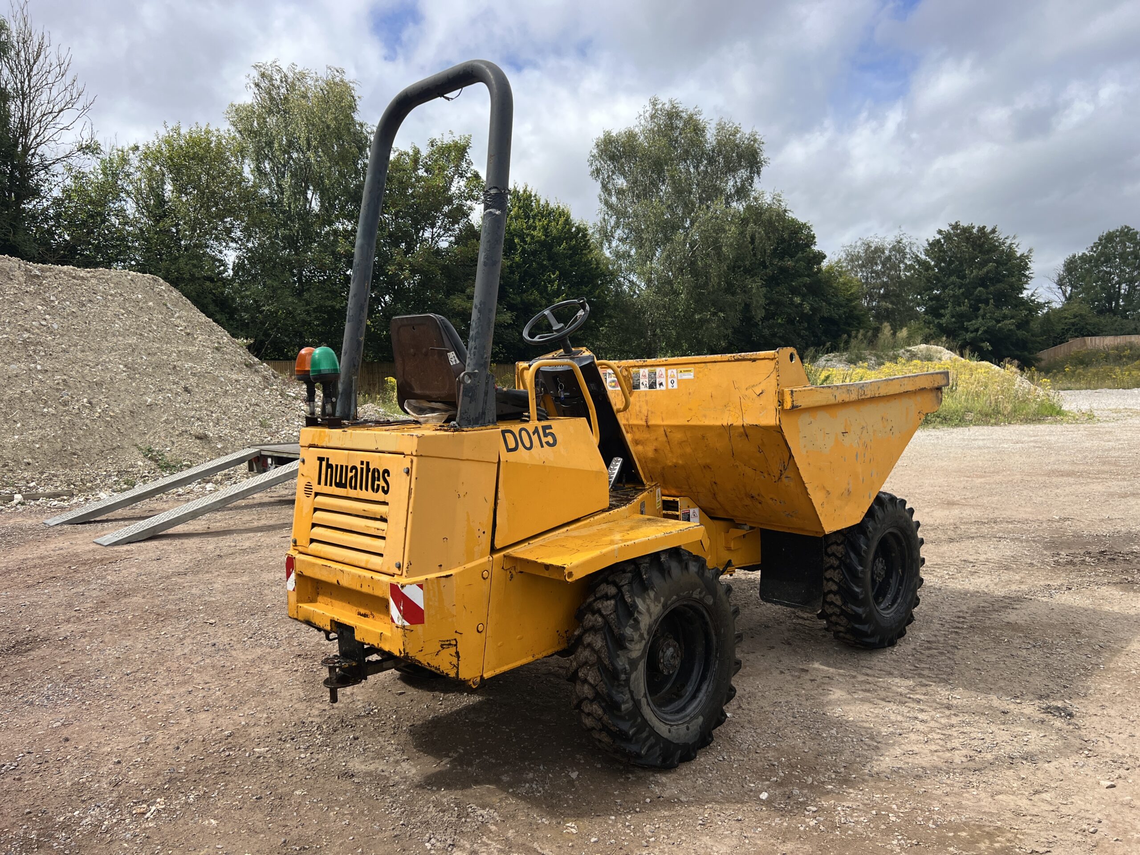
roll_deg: +1.5
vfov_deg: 53.1
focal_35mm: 26
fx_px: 856
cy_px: 428
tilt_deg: -3.0
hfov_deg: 67.3
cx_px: 570
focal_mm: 5.7
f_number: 1.5
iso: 50
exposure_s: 1/2841
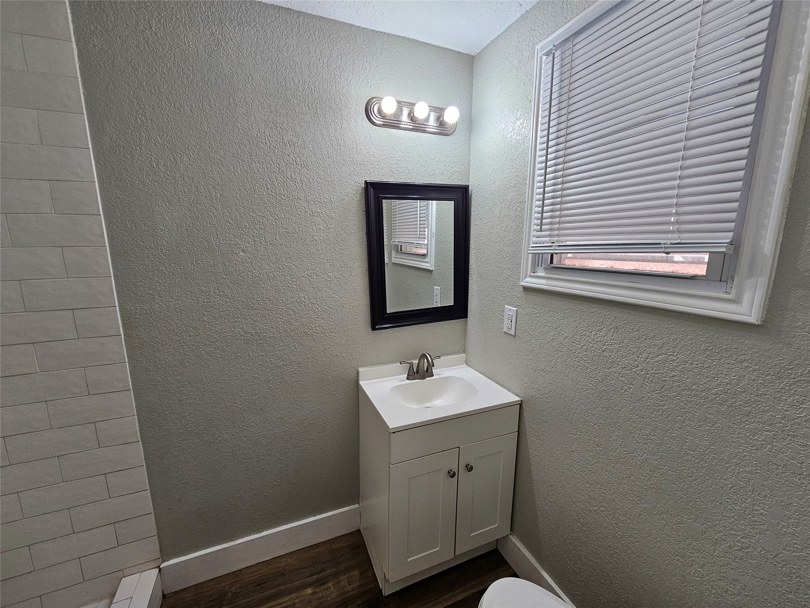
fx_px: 304
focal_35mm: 13
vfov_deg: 89.9
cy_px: 304
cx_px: 405
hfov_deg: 106.2
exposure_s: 1/60
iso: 100
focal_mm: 2.2
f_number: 2.2
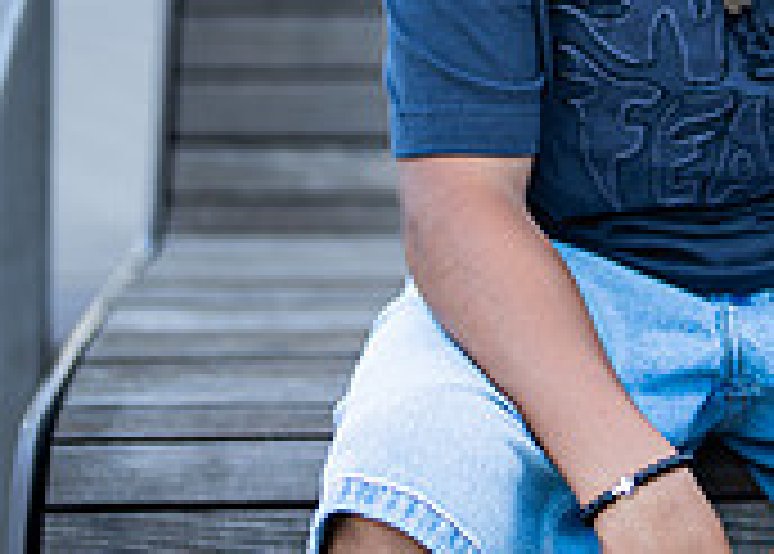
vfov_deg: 7.5
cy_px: -172
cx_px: 805
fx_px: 4200
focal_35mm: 191
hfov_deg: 10.4
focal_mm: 50
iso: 100
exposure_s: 1/640
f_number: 1.2
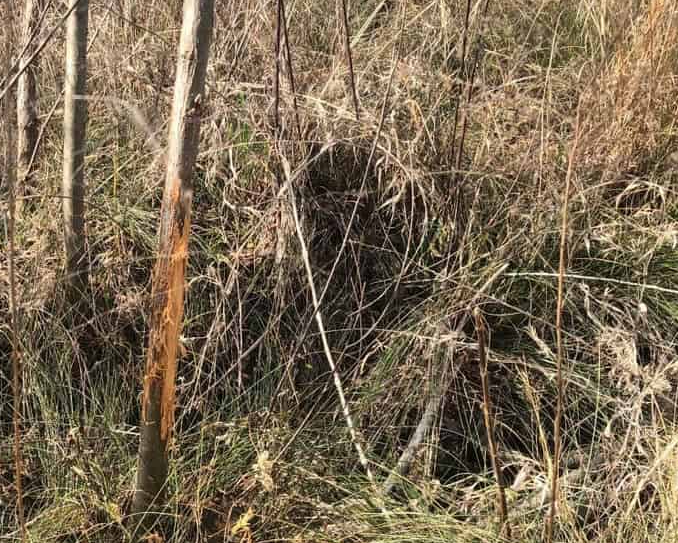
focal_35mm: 55
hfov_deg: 32.4
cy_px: 427
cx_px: 66
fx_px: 1104
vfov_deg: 27.1
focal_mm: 4
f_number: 1.8
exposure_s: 1/410
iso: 20
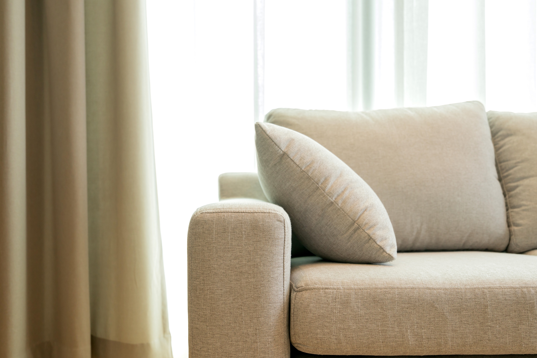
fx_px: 462
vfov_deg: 42.3
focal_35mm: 31
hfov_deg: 60.2
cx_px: 284
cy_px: 186
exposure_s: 1/125
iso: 400
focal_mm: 29
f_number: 4
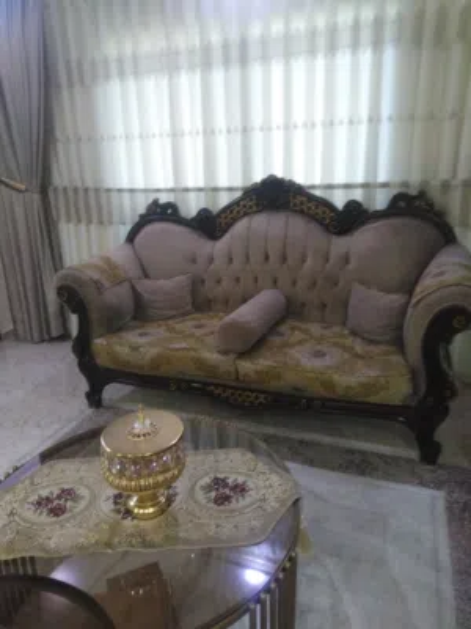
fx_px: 454
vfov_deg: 69.4
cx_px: 236
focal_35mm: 25
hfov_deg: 54.9
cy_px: 314
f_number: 2.2
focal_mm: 3.46
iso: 383
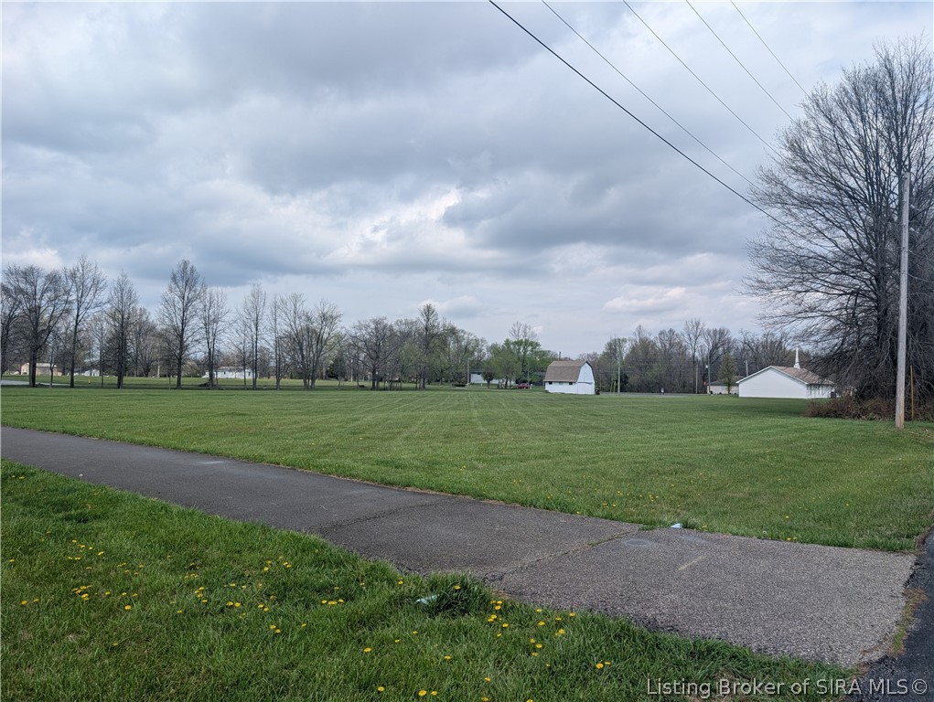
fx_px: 648
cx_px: 467
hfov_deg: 71.5
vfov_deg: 56.9
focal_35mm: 24
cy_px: 351
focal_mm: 6.9
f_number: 1.68
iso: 21
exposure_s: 1/1418
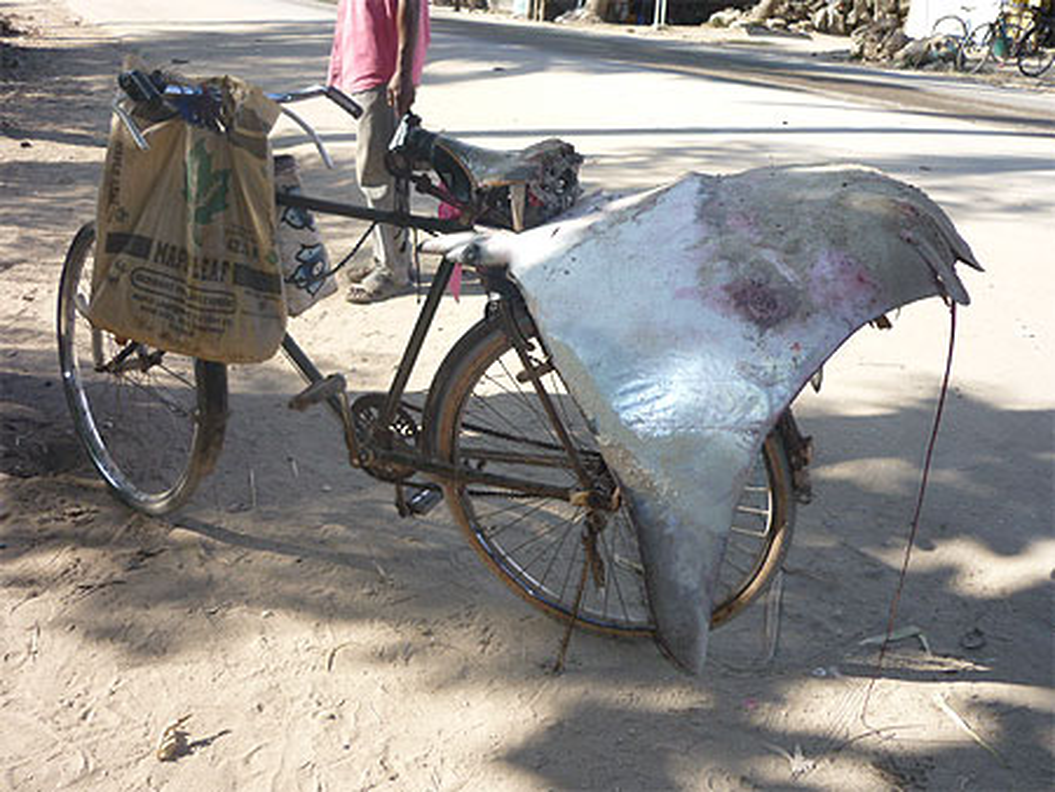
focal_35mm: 33
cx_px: 528
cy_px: 396
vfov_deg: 43.0
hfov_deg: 55.3
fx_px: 1006
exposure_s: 1/500
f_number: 2.8
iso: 100
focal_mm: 5.5
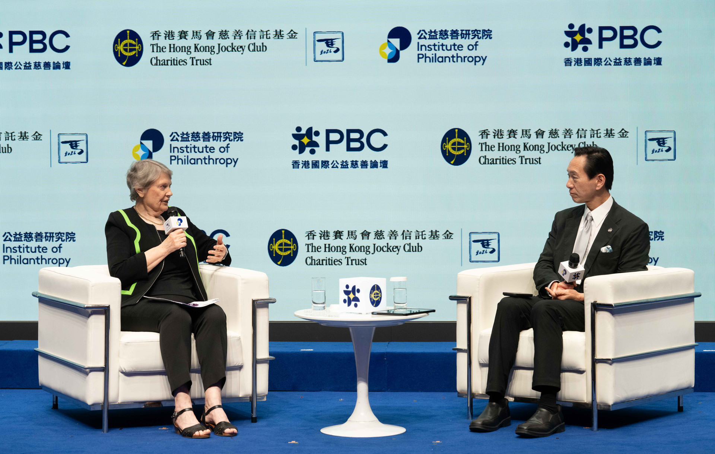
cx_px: 353
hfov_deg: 20.3
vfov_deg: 13.0
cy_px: 226
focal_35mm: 102
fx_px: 1996
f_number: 4.5
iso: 1600
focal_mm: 99
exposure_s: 1/320
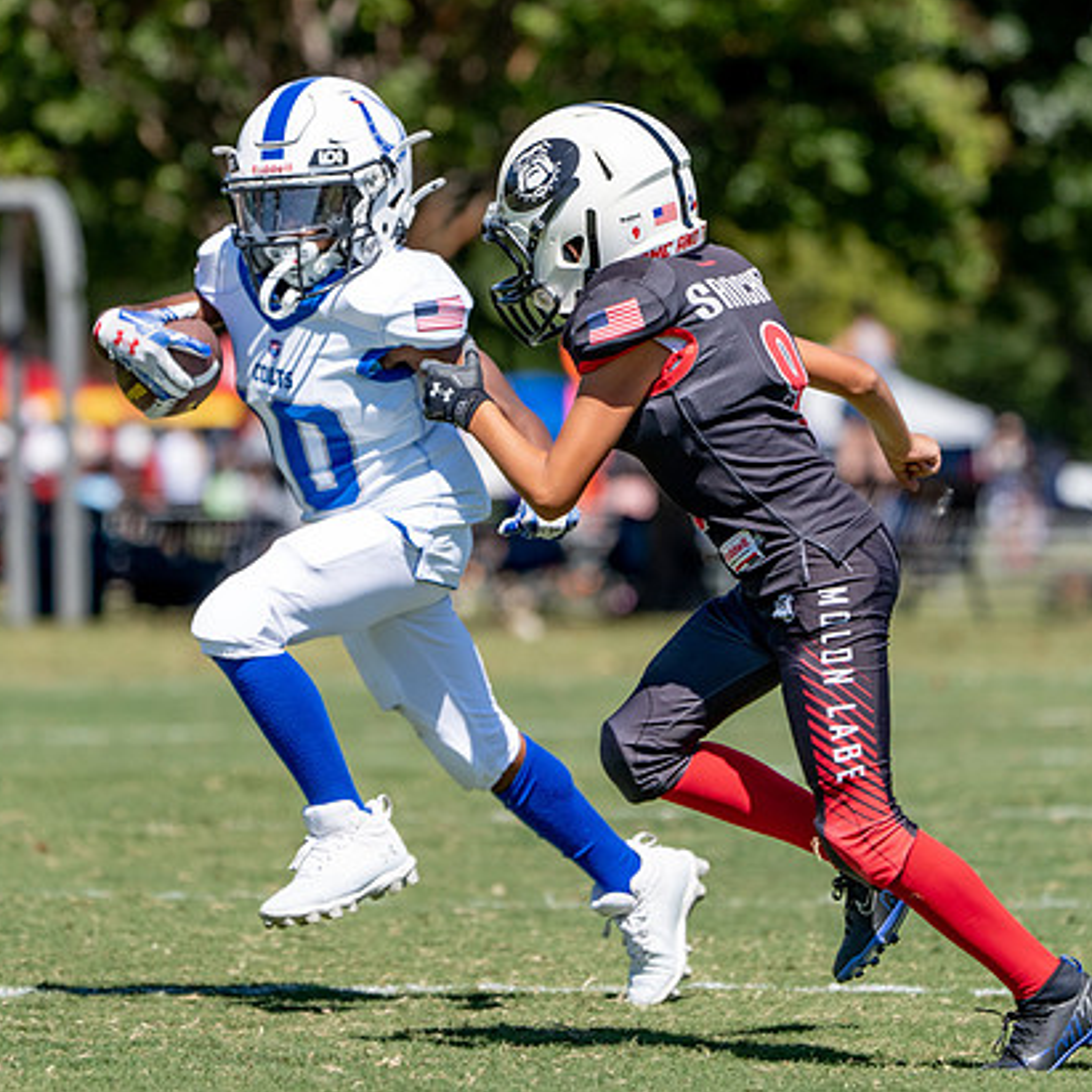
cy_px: 568
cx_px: 554
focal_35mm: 413
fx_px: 14740
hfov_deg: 4.2
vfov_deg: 4.2
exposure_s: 1/1250
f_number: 5.6
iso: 250
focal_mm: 271
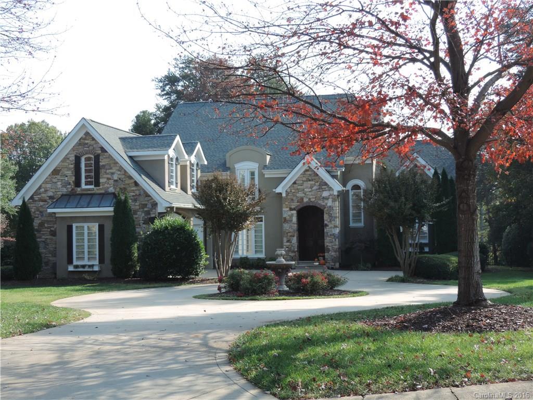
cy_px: 200
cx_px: 266
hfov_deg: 40.4
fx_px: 724
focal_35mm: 47
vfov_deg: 30.9
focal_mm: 8.3
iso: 80
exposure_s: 1/320
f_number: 3.5
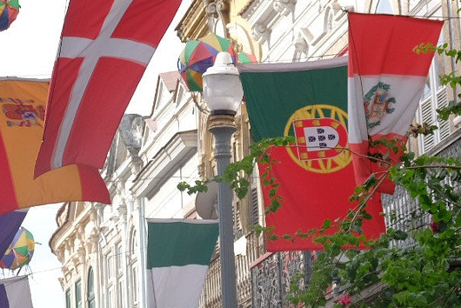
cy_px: 116
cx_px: -27
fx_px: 2165
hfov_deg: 12.0
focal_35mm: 169
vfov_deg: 8.1
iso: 200
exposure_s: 1/150
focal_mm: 37.4
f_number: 5
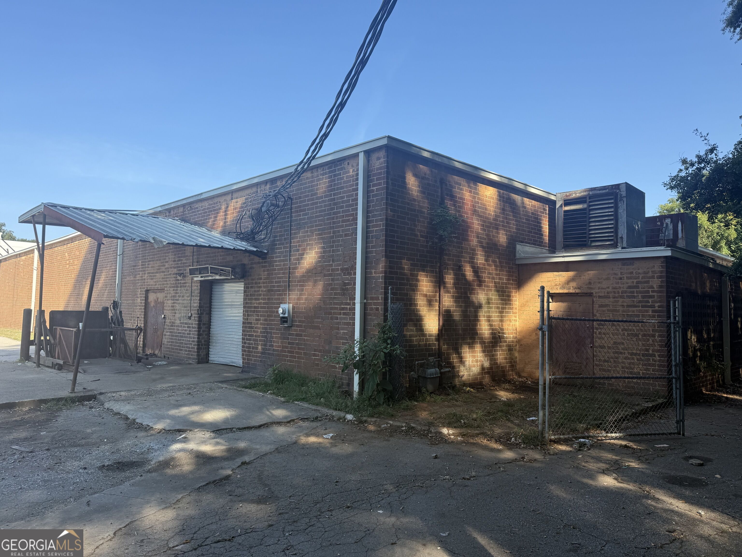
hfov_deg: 71.6
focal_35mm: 24
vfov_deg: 56.8
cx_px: 371
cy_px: 278
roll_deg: -1.0
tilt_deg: +7.2
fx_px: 514
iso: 80
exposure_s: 1/1493
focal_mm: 6.76
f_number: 1.78
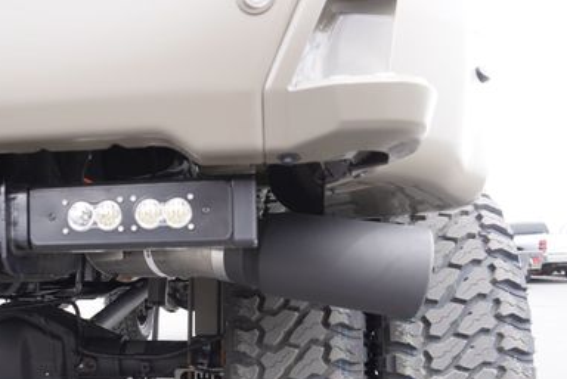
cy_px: 291
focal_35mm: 40
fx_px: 631
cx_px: 155
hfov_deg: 47.0
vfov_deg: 32.8
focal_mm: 16
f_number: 4.5
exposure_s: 1/80
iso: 100
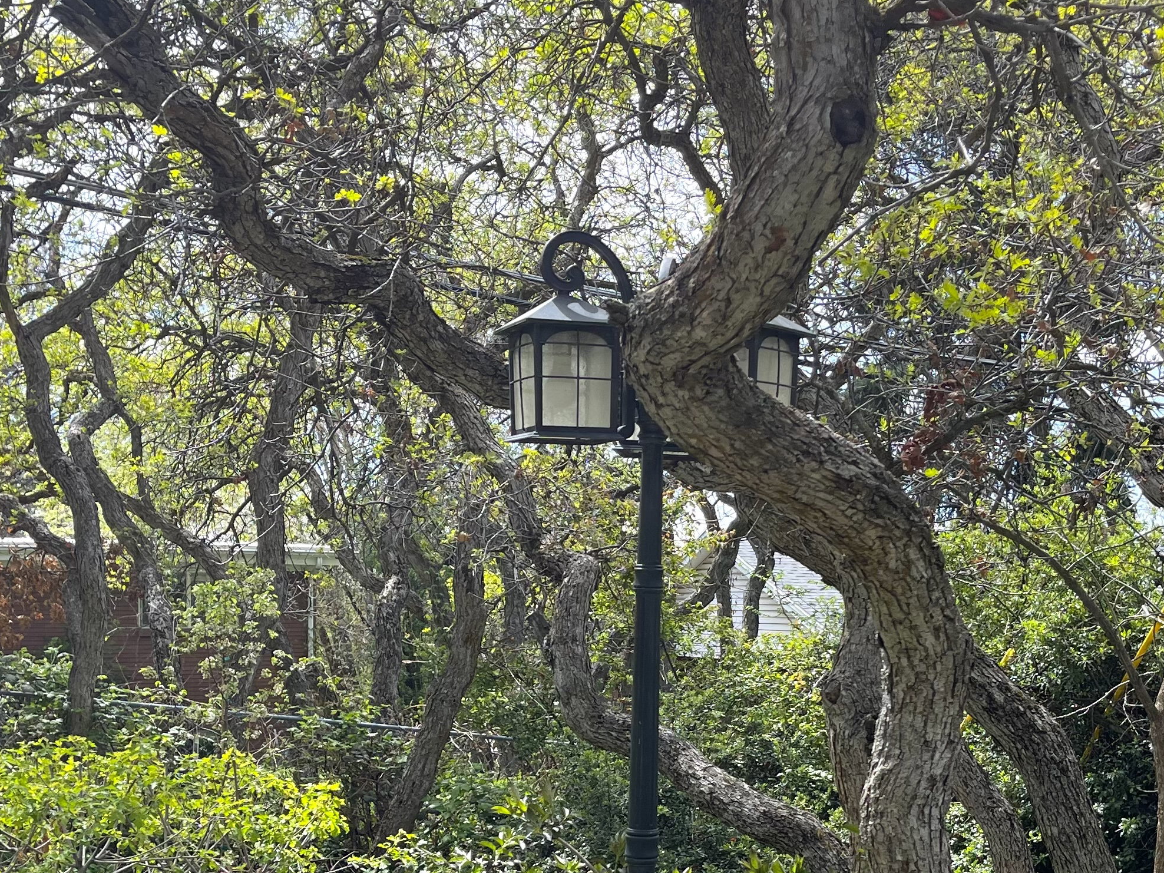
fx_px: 1715
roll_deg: -0.6
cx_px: 656
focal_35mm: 51
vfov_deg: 28.1
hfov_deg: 37.4
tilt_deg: -3.0
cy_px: 677
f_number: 1.6
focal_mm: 5.1
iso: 32
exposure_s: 1/916
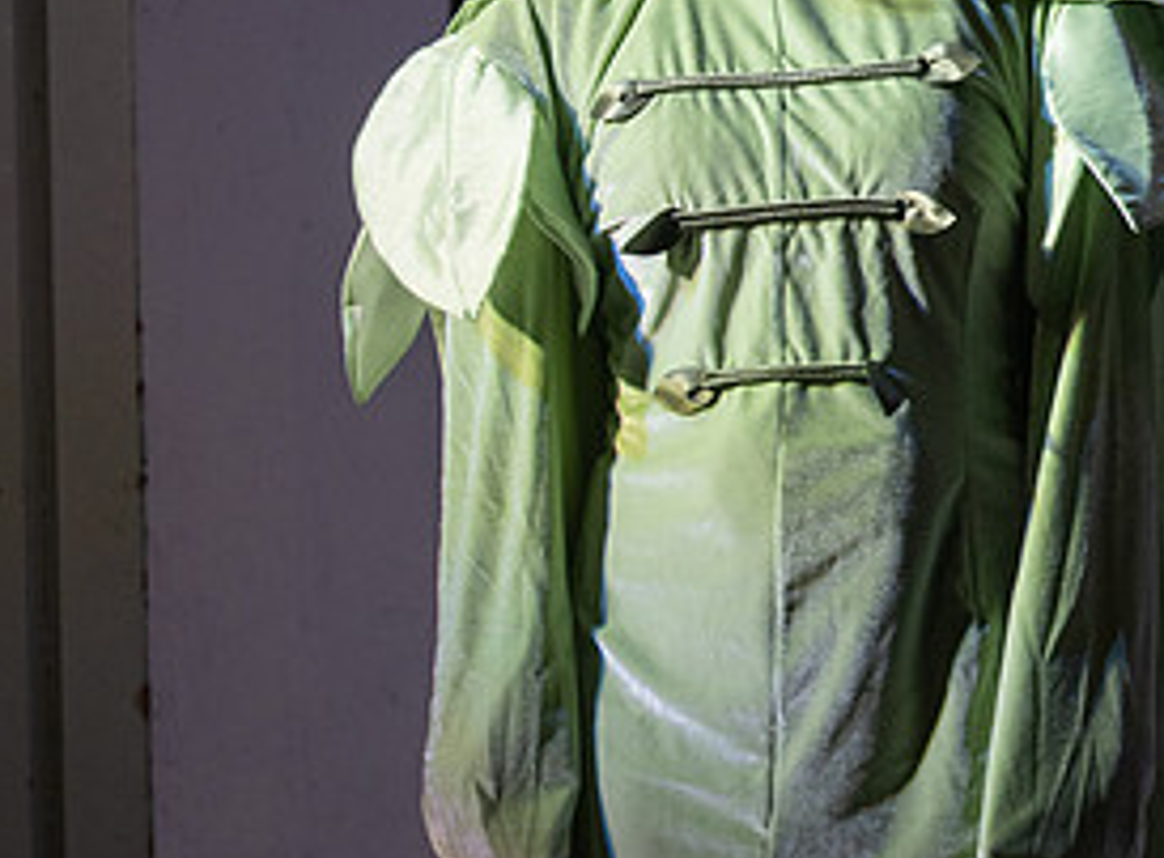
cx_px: 829
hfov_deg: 3.9
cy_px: 258
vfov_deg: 2.9
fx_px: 17145
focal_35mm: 513
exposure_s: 1/320
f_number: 2.8
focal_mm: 200
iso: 800
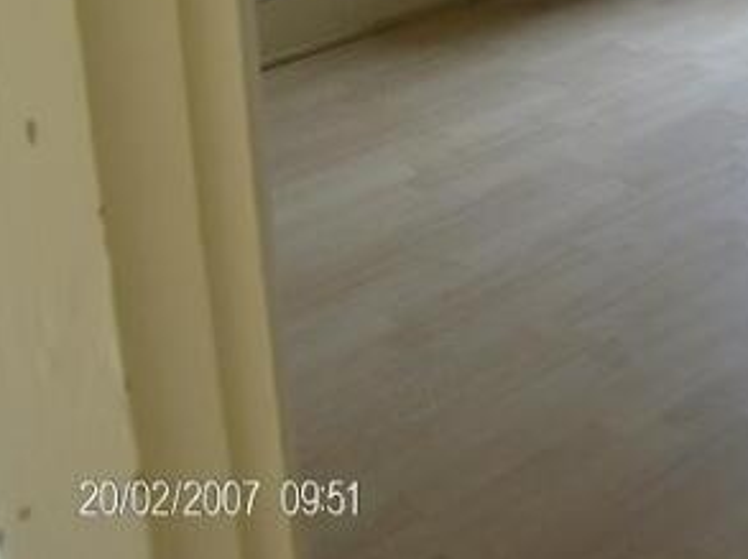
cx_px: 738
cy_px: 68
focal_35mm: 72
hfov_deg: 25.8
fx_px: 1554
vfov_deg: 20.0
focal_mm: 6
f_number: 2.8
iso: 139
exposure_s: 1/64
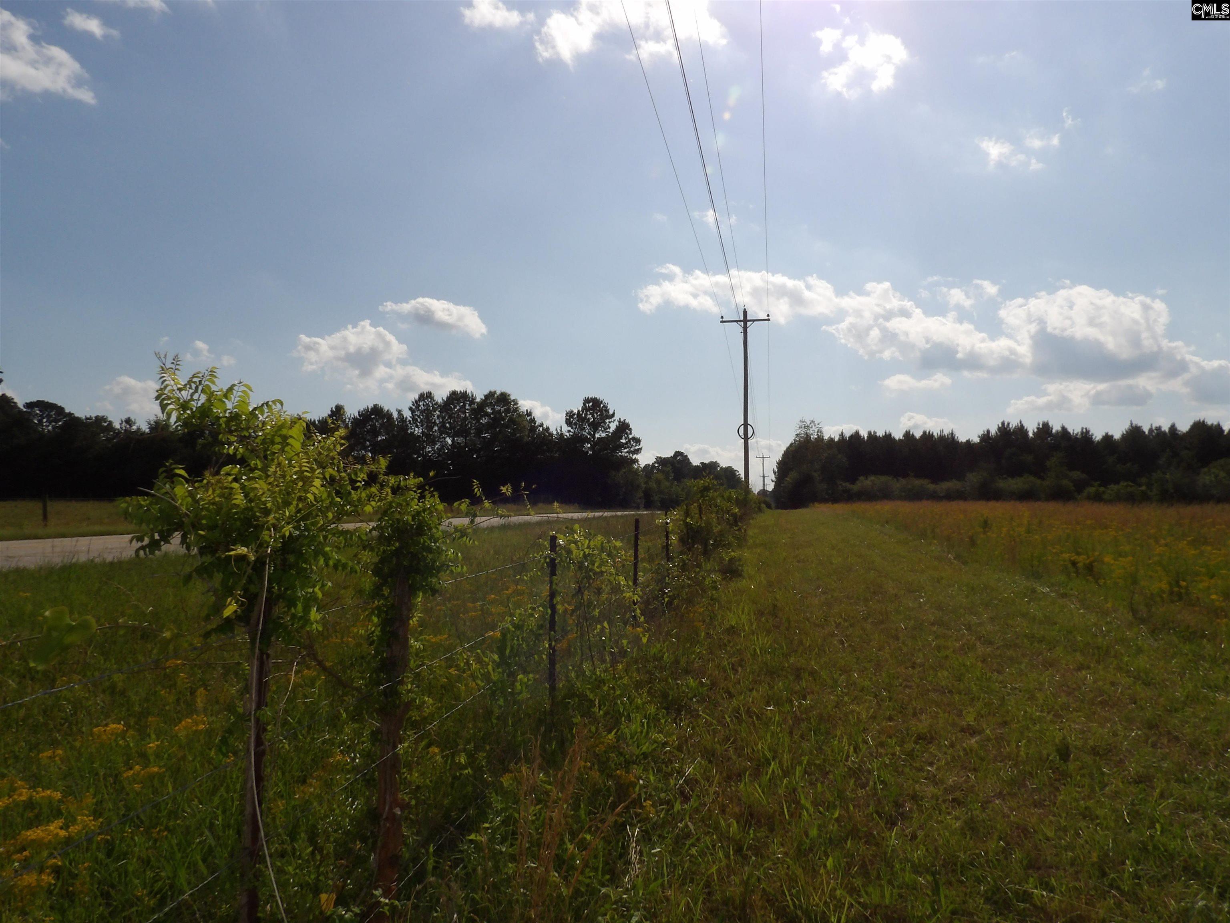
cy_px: 462
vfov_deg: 56.8
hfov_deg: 71.6
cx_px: 615
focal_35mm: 24
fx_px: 853
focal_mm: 4.3
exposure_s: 1/768
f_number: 7.4
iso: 103
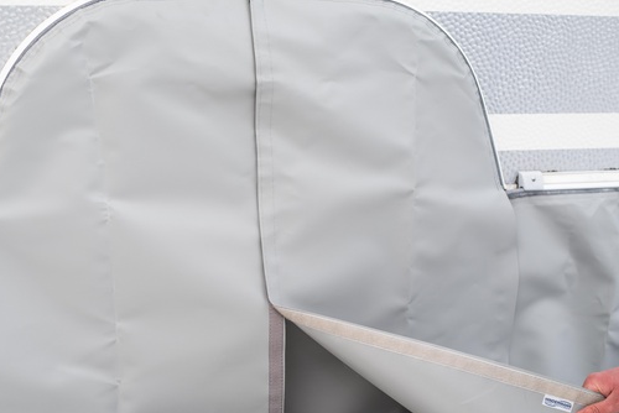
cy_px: 263
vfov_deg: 21.2
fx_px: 1101
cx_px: 284
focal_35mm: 64
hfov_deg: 31.4
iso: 50
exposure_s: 1/100
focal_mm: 50
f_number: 3.2
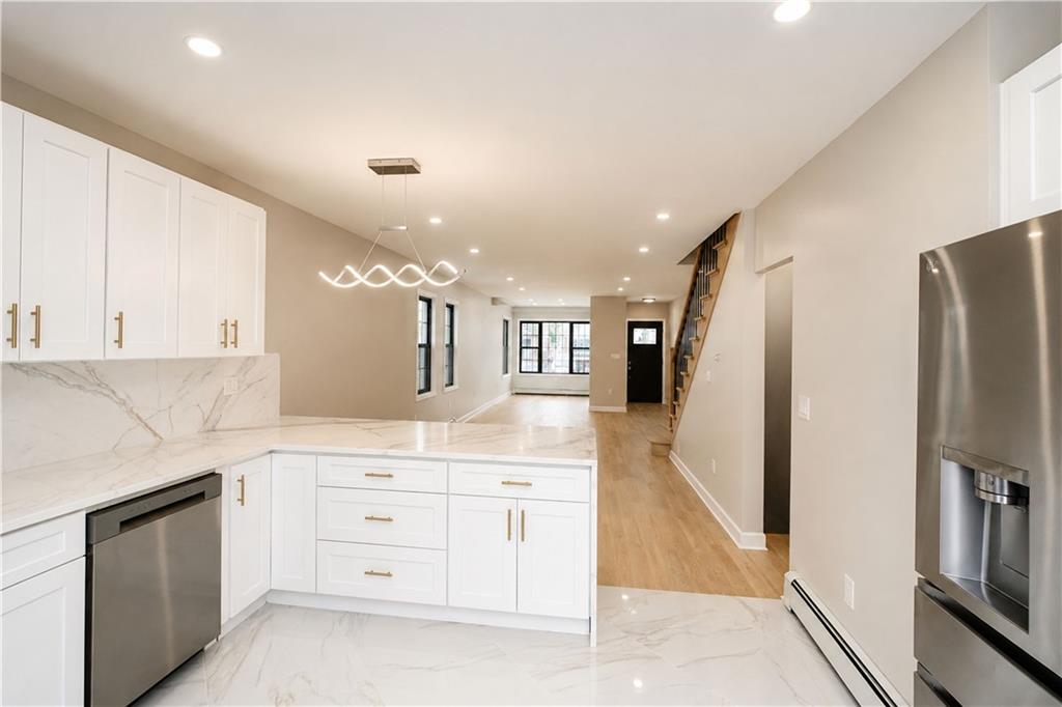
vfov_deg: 77.3
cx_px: 531
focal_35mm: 15
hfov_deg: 100.4
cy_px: 354
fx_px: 442
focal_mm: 10
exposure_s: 1/100
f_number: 8
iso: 1600
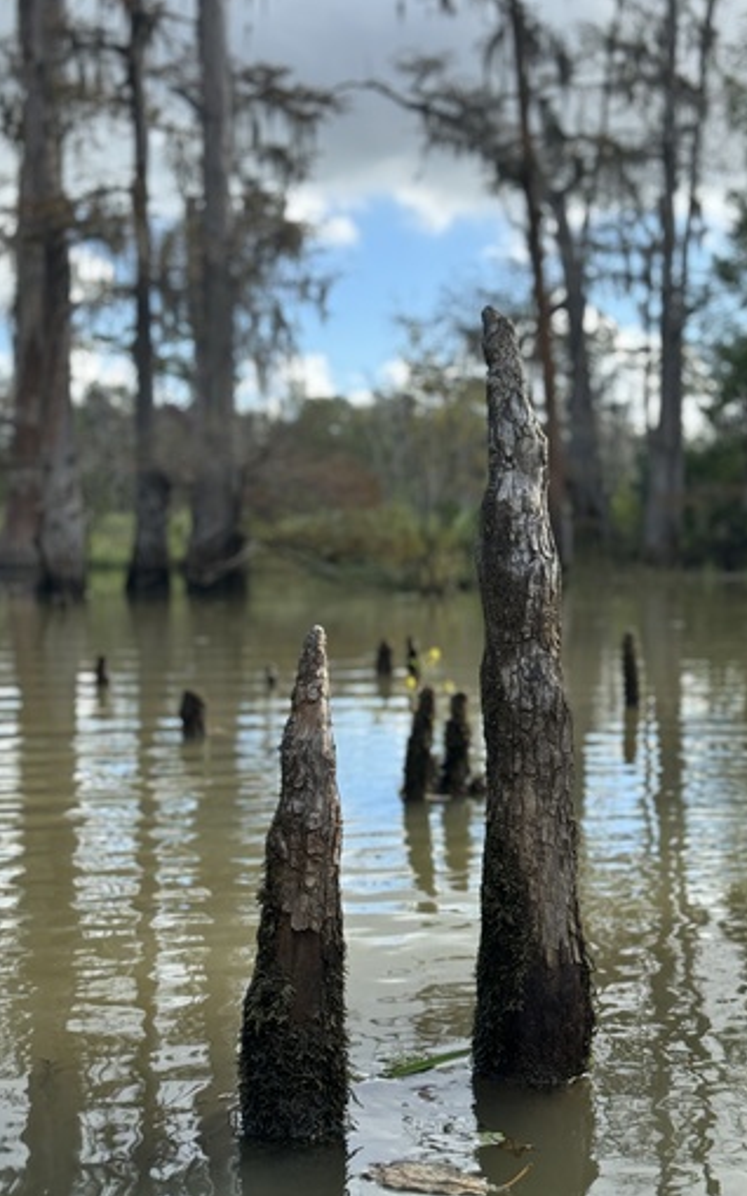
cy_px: 594
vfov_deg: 38.9
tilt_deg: -2.3
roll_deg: +0.4
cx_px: 437
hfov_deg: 24.8
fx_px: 1694
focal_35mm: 52
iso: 64
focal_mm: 6.86
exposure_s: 1/1114
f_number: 1.78
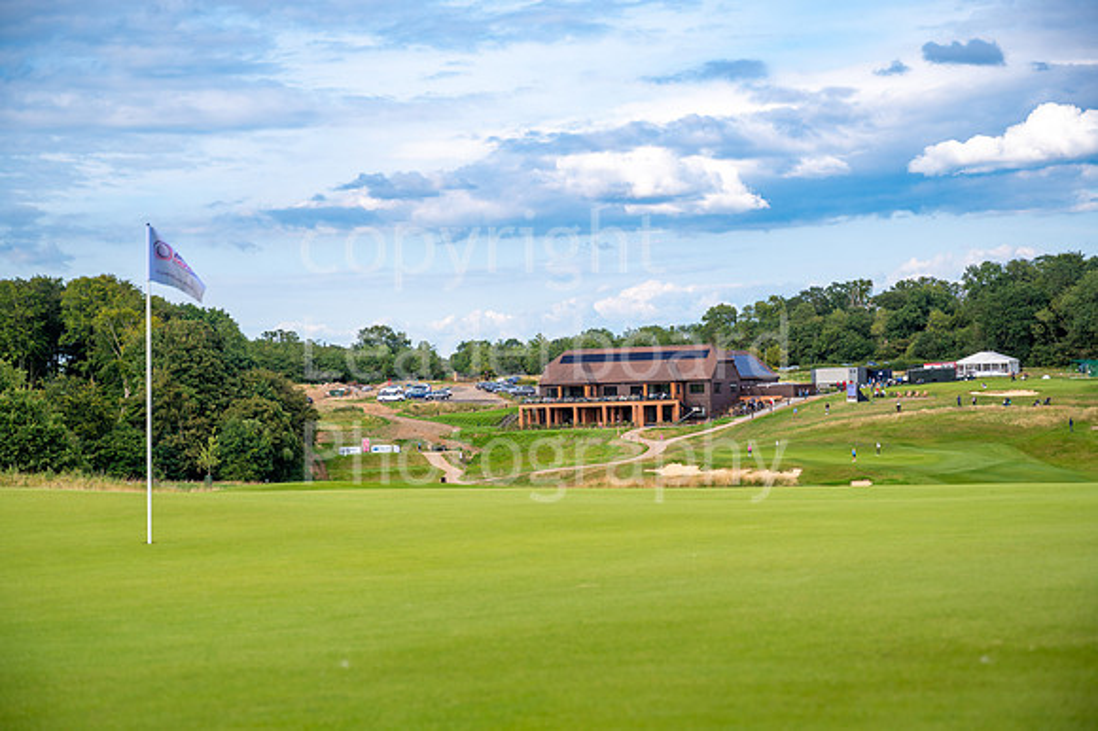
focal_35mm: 70
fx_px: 2134
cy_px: 366
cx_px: 549
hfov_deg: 28.9
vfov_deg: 19.4
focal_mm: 70
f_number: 5
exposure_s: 1/320
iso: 100
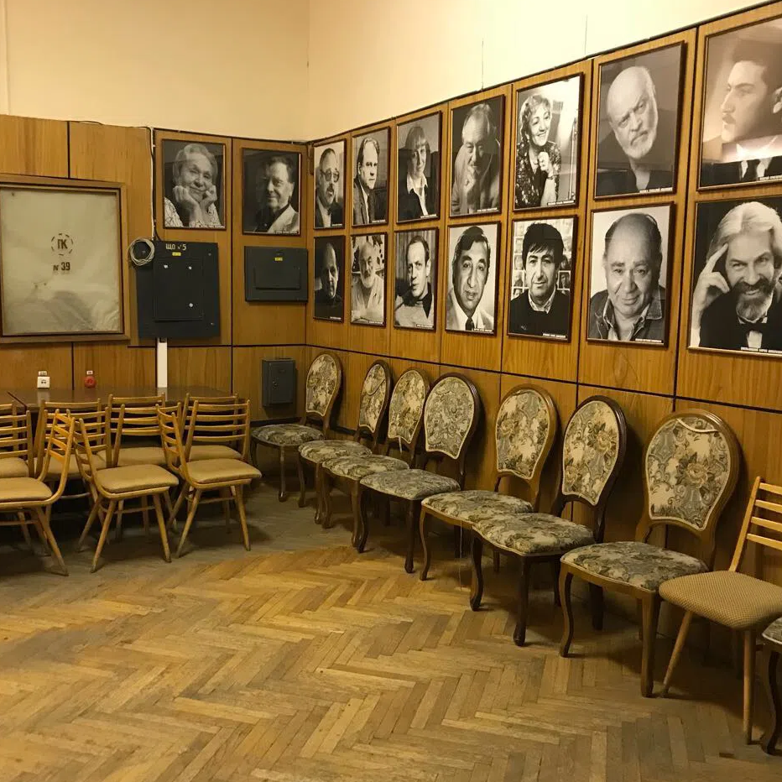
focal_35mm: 34
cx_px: 347
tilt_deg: -5.3
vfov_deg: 48.4
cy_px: 397
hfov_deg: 48.4
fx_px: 869
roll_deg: -1.5
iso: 100
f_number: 1.8
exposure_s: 1/17
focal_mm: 3.99
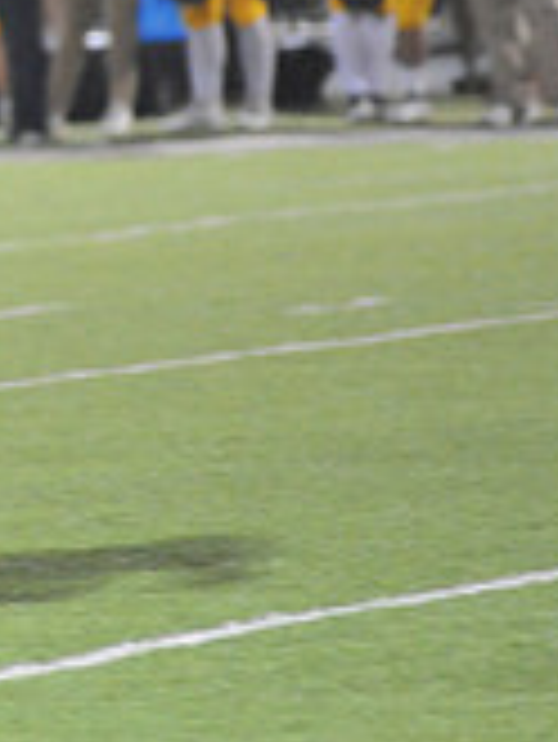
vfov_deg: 2.9
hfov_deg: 2.2
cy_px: 76
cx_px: -698
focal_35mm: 675
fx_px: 14489
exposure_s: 1/160
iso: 4000
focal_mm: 200
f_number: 4
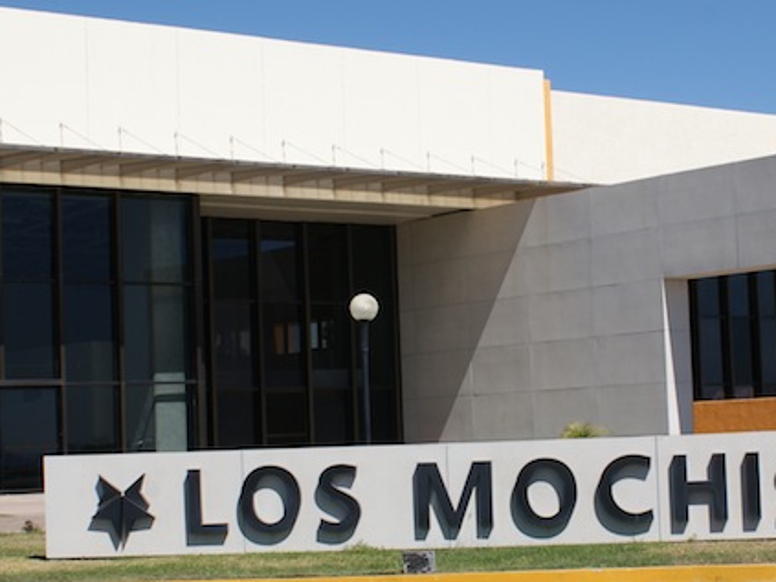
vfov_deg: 18.0
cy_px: 286
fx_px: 1838
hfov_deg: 23.8
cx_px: 464
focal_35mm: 82
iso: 100
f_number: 13
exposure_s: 1/160
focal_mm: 30
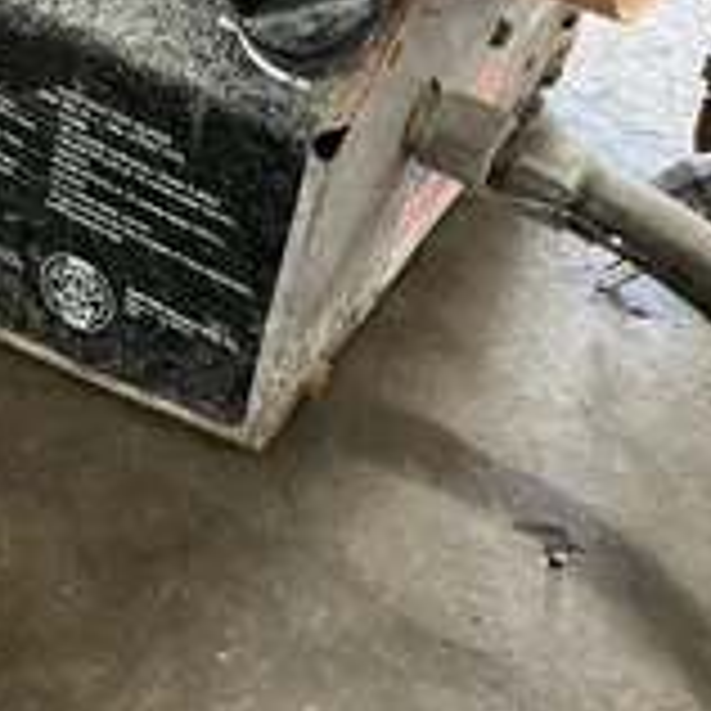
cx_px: 81
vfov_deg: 26.0
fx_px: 1510
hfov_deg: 25.7
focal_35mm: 65
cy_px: 140
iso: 500
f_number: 1.8
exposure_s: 1/30
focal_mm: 3
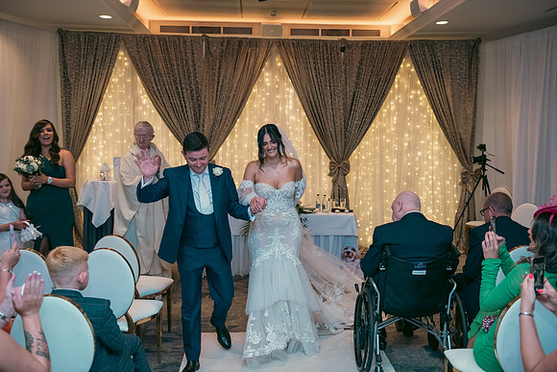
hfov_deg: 54.4
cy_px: 186
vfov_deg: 37.9
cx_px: 278
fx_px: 542
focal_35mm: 35
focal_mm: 35
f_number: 3.5
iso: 800
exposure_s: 1/160
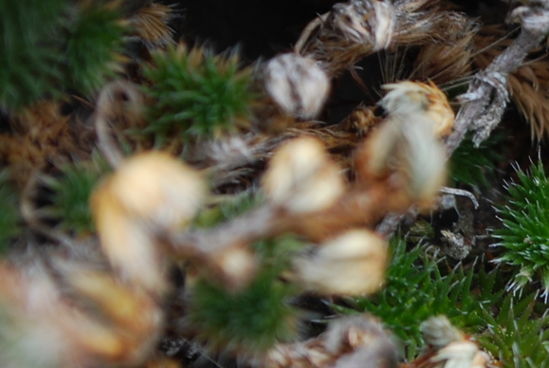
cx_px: 851
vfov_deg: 4.7
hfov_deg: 6.9
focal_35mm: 292
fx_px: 4456
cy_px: 171
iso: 100
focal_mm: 55
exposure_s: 1/60
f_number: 8
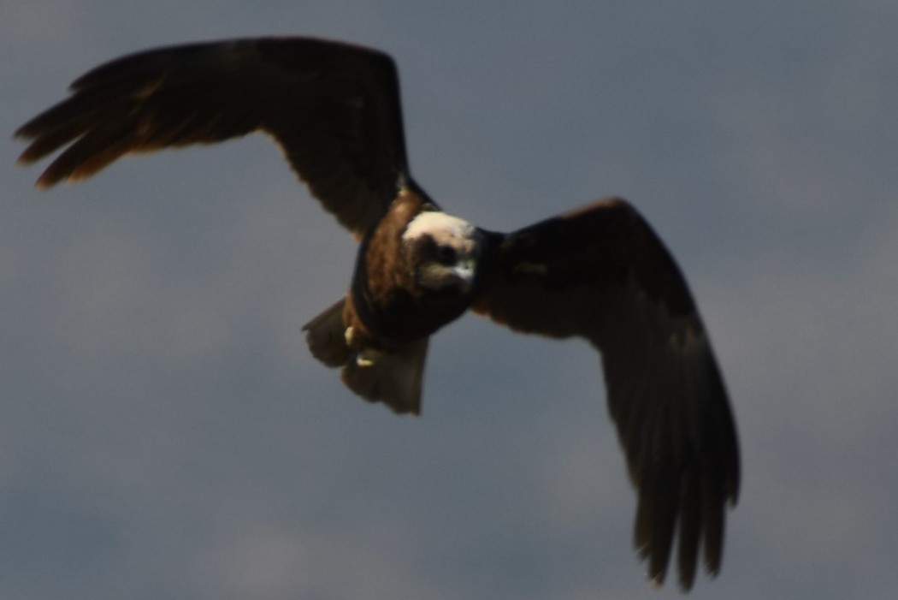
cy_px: 300
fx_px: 18715
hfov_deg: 2.7
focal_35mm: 750
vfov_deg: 1.8
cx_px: 449
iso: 100
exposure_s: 1/800
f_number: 6.3
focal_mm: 500
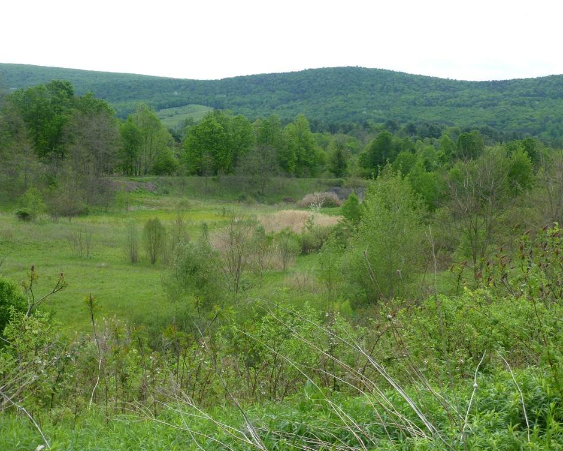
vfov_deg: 30.3
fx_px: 833
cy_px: 227
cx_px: 275
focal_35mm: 50
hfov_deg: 37.3
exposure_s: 1/320
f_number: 4.2
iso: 100
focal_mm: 8.5
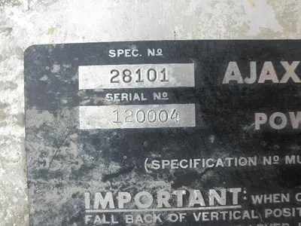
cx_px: 150
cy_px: 113
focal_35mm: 28
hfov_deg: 63.4
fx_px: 243
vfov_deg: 49.7
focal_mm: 5
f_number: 3
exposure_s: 1/60
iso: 64
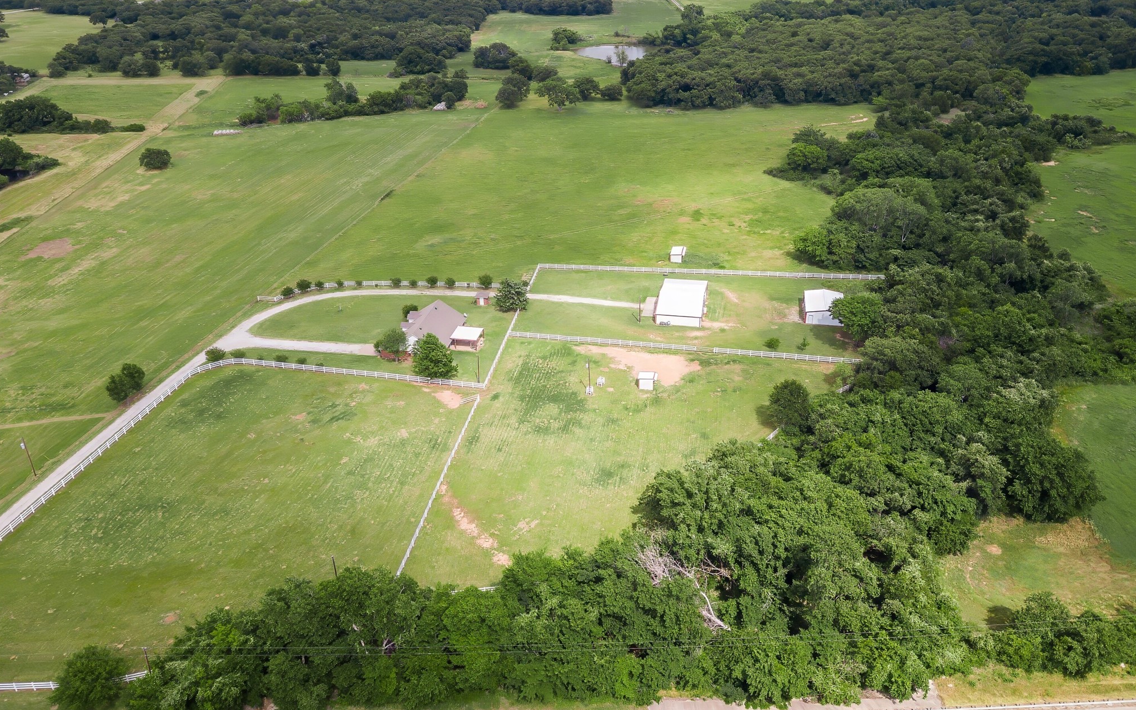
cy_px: 323
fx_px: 867
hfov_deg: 66.5
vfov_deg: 44.5
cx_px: 572
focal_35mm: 28
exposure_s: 1/950
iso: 100
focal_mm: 4.7
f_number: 2.2
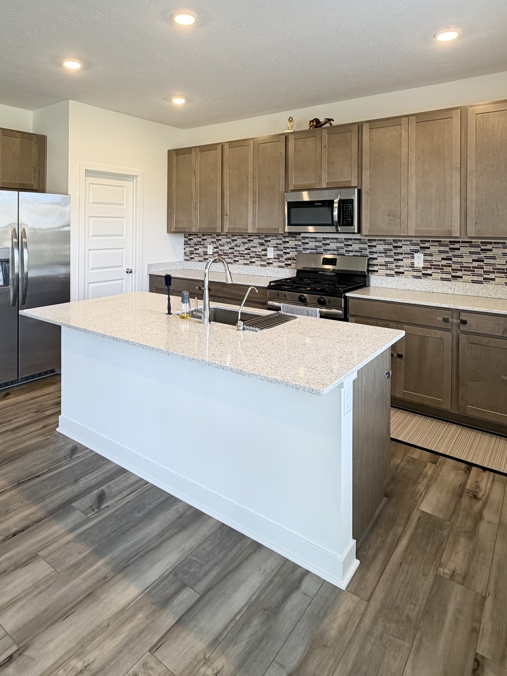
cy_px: 229
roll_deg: -0.3
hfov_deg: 60.9
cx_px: 224
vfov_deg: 74.2
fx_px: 430
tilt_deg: +0.3
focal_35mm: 22
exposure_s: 1/120
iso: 200
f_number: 2.2
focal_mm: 2.22
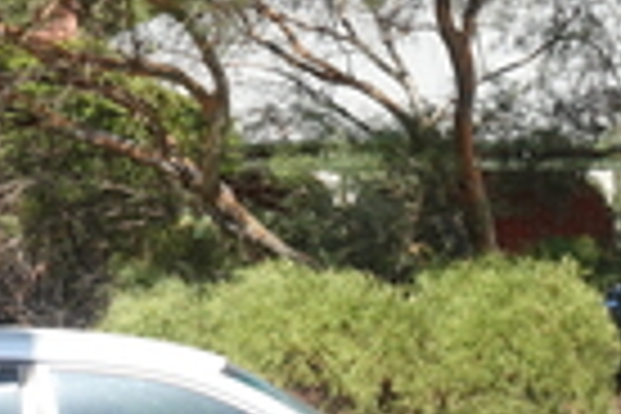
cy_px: -259
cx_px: -418
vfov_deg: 4.9
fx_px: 4795
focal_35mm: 278
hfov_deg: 7.2
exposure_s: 1/250
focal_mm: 25.7
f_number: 5.6
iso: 125
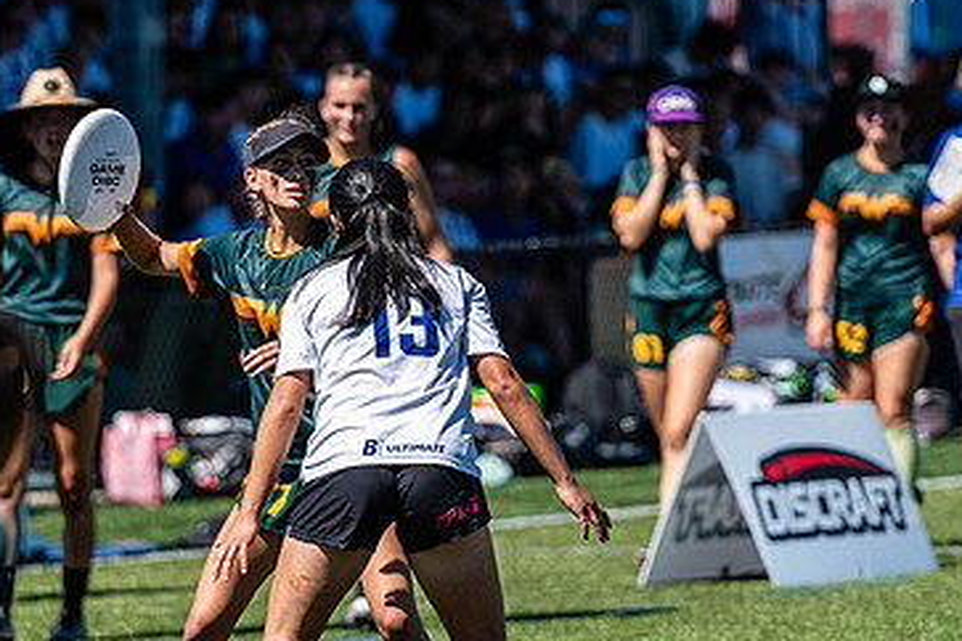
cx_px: 382
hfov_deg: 4.3
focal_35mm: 479
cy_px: 348
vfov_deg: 2.9
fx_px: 12799
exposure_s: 1/2000
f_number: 3.2
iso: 100
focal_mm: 200
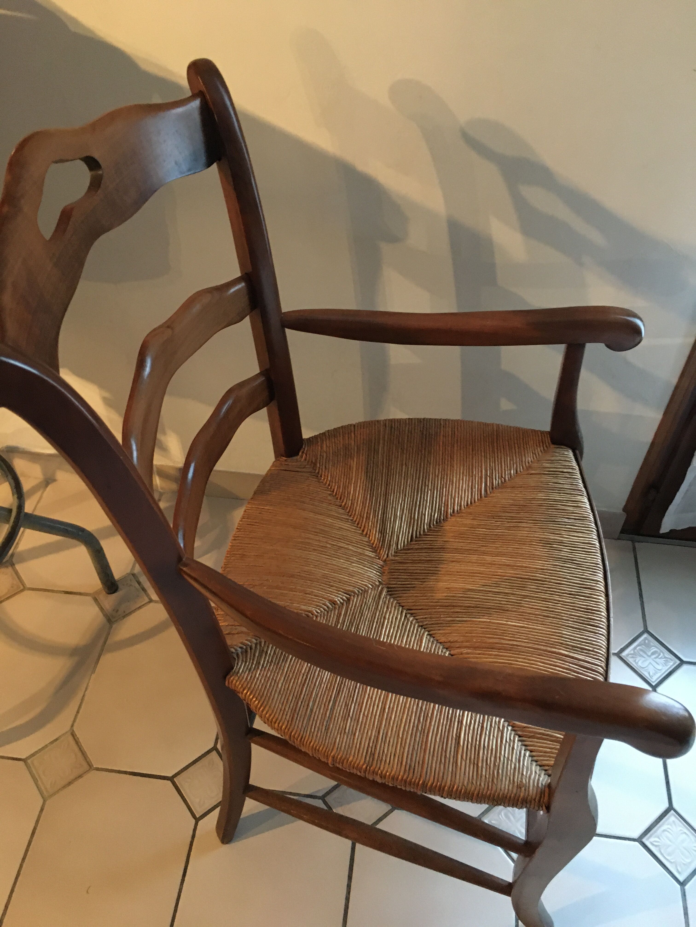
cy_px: 464
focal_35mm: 29
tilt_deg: -48.5
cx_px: 348
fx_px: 777
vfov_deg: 61.7
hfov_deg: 48.2
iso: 400
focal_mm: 4.15
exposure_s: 1/17
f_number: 2.2
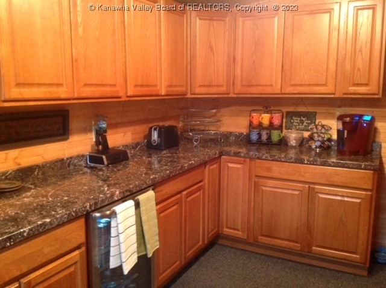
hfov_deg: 52.7
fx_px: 390
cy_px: 144
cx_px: 193
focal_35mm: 35
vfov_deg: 40.6
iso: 500
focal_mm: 4.28
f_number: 2.4
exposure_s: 1/15
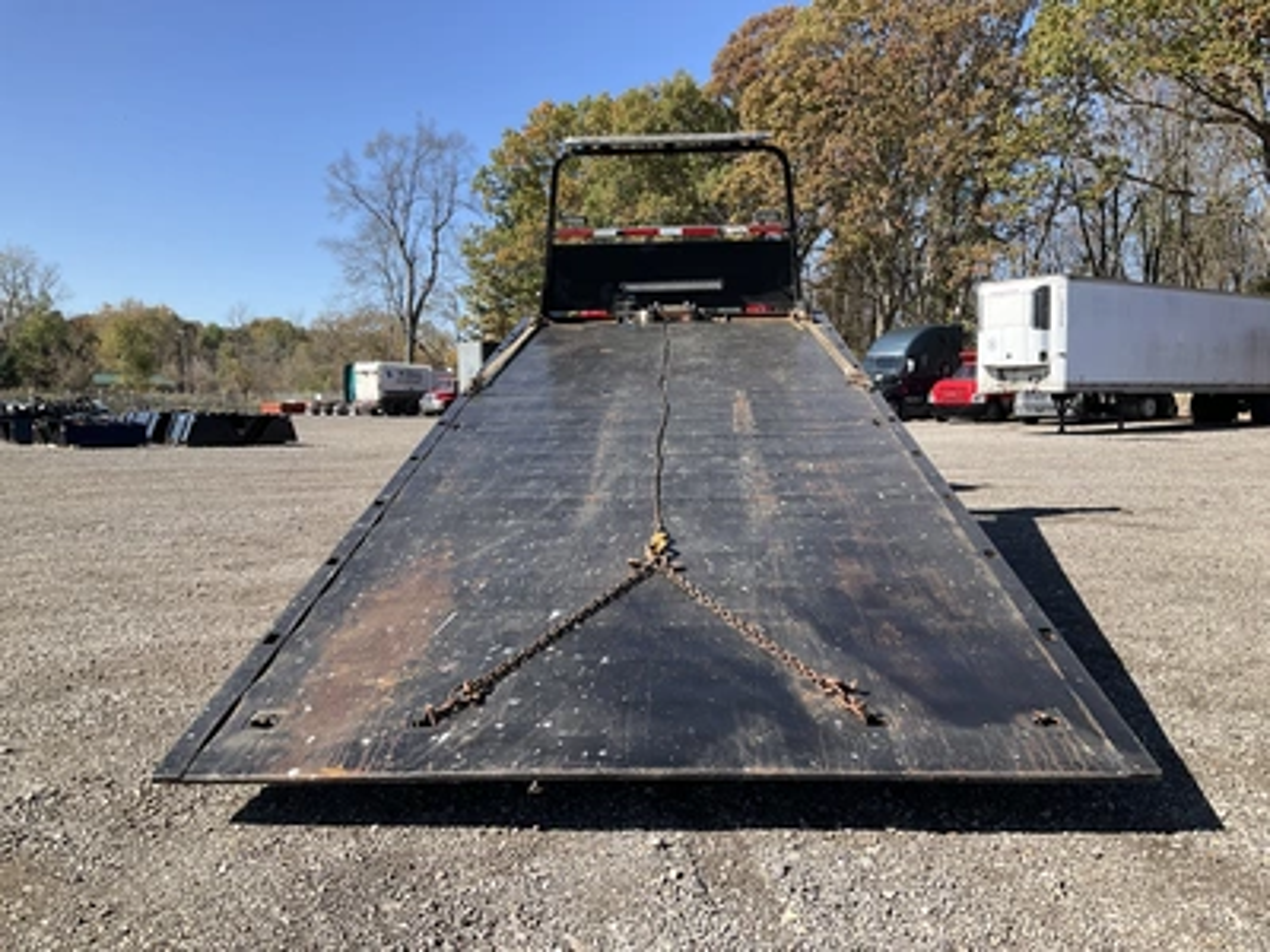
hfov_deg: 61.7
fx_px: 1064
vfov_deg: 48.2
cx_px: 635
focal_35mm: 29
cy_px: 476
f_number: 1.8
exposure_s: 1/1015
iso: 25
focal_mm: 3
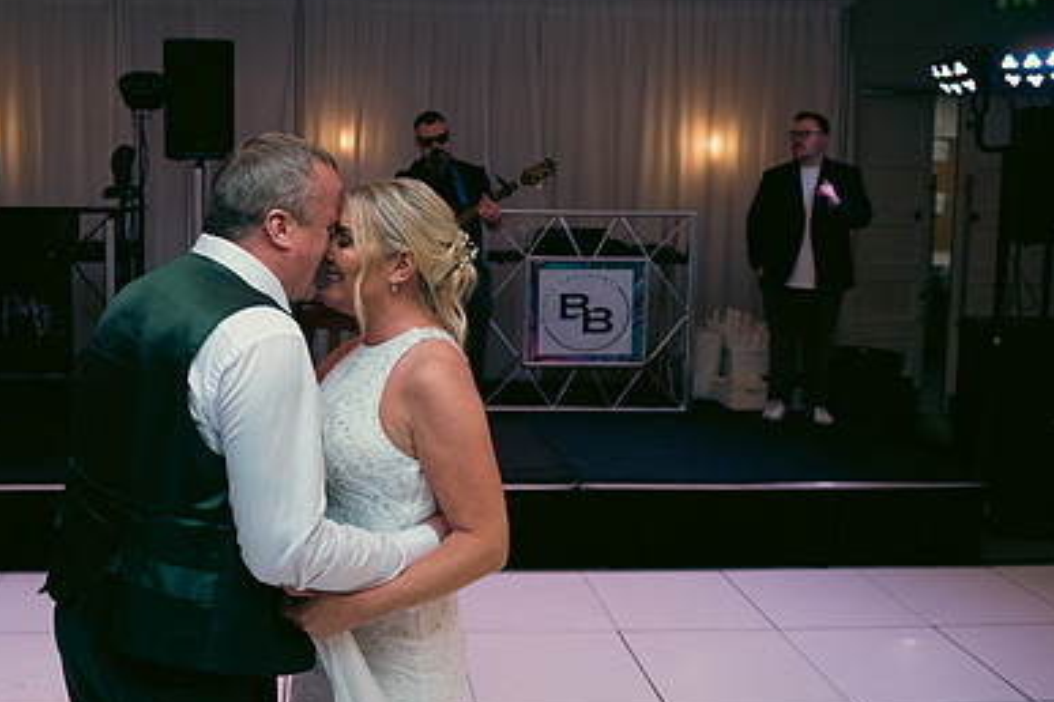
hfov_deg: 52.4
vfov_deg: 36.8
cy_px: 287
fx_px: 1054
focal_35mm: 36
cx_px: 376
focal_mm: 24
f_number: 3.5
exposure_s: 1/160
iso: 800
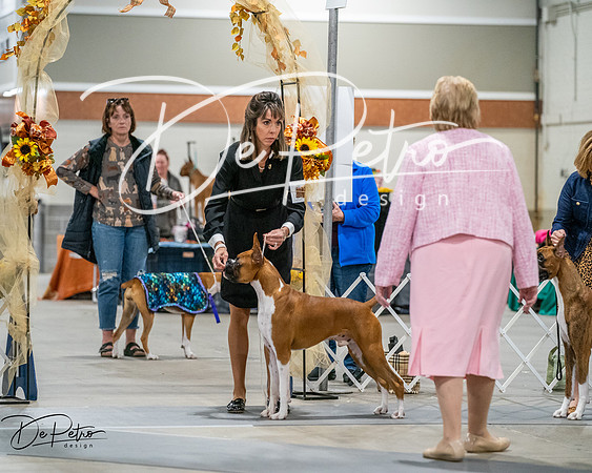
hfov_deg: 11.9
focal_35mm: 162
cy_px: 236
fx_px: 2840
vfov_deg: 9.5
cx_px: 296
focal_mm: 144
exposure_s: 1/250
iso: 6400
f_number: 3.5
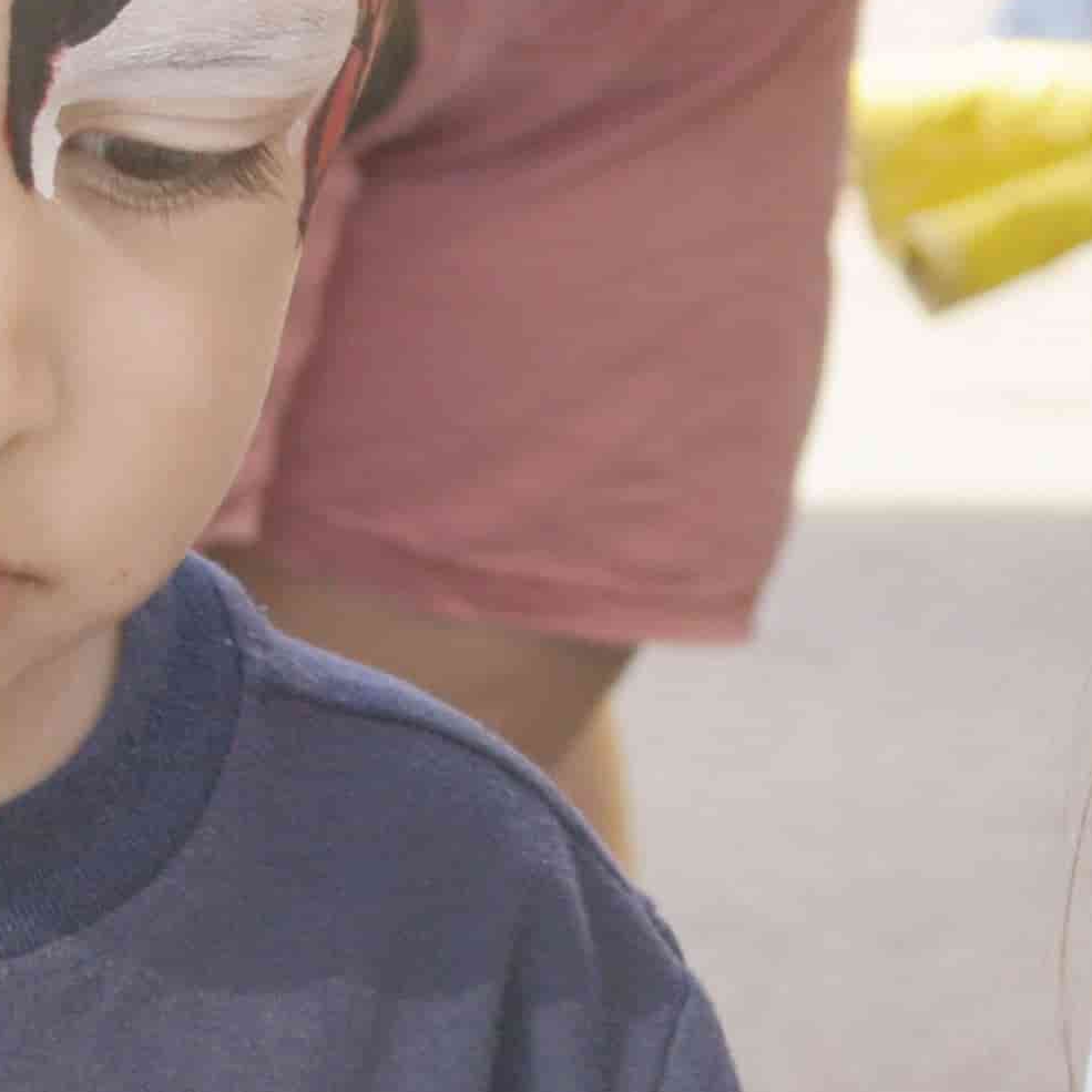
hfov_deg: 7.7
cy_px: 80
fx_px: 8051
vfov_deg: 7.7
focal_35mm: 226
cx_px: 1161
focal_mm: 29
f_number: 5.6
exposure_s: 1/125
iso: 110
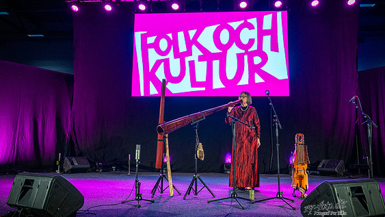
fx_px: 327
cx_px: 203
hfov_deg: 61.0
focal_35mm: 32
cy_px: 104
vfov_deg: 36.7
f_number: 2.8
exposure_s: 1/160
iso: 640
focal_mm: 25
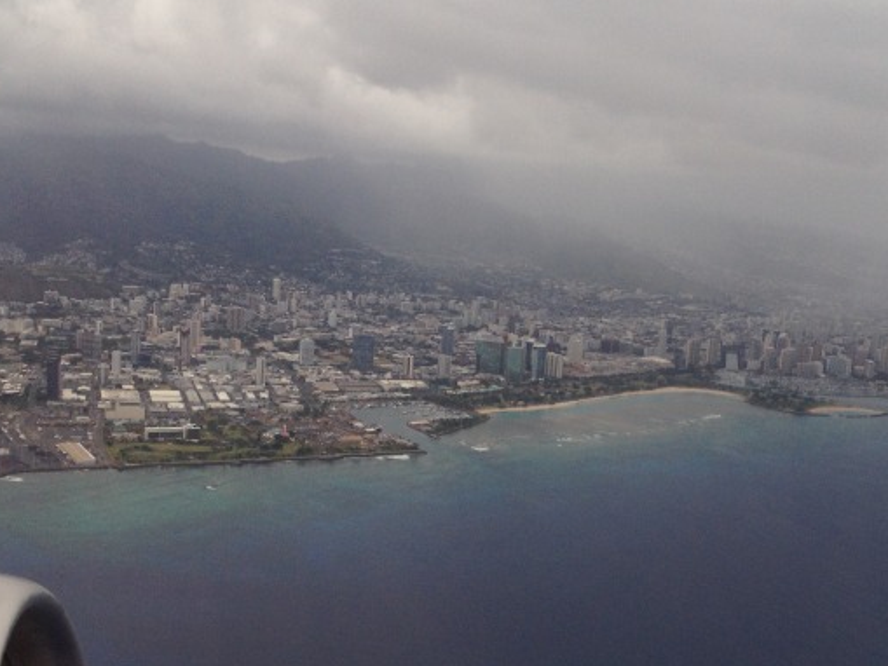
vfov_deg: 26.5
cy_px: 411
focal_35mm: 55
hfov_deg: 34.8
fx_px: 1411
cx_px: 525
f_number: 2.4
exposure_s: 1/254
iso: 50
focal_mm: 4.28
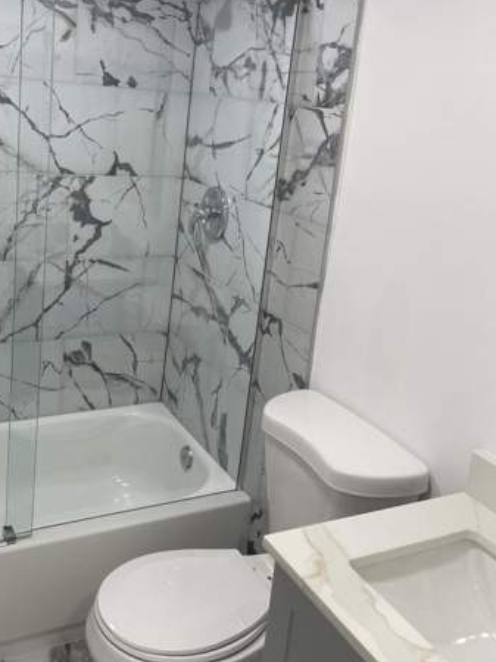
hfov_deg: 38.3
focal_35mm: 37
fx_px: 708
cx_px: 171
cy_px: 275
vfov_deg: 49.9
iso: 64
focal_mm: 4.2
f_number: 1.6
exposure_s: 1/120
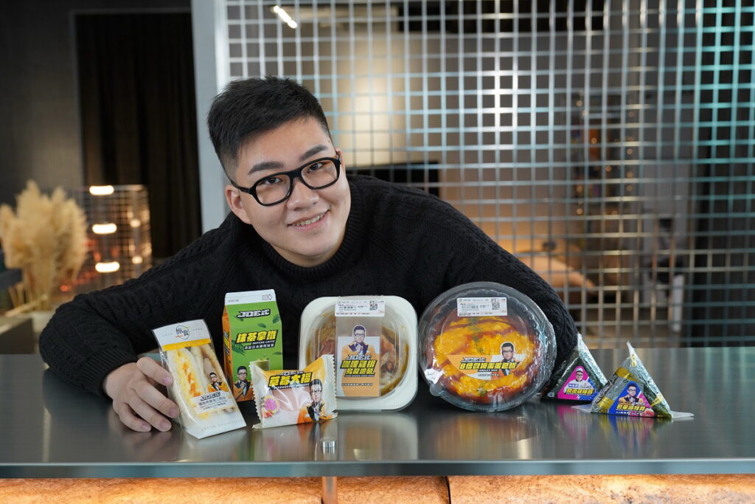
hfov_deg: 49.5
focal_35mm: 39
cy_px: 252
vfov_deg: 34.2
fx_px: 818
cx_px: 378
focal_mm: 39
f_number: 4
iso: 800
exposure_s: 1/125
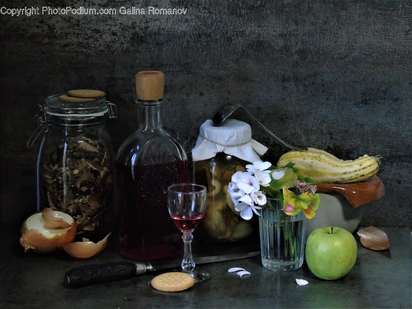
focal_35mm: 108
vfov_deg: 13.7
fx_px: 1285
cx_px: 206
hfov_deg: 18.2
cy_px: 154
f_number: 4.4
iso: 800
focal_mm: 19
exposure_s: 1/30
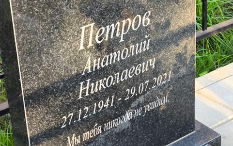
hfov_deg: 23.5
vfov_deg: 14.8
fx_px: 559
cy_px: 36
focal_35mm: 88
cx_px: 98
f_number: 1.7
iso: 80
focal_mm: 4.71
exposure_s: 1/120
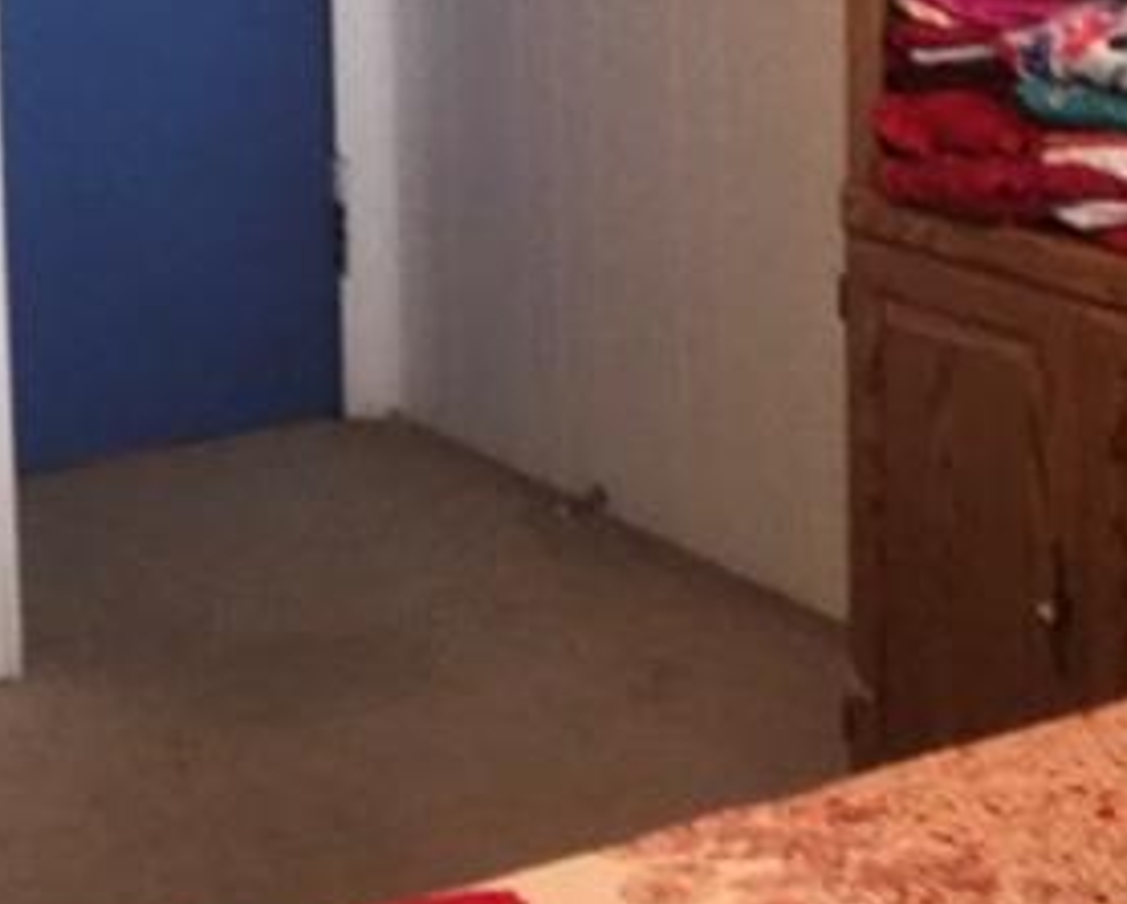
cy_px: -167
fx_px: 3004
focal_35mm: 90
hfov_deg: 21.2
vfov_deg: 16.4
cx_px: 559
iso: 100
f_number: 2.2
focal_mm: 2.87
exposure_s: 1/24
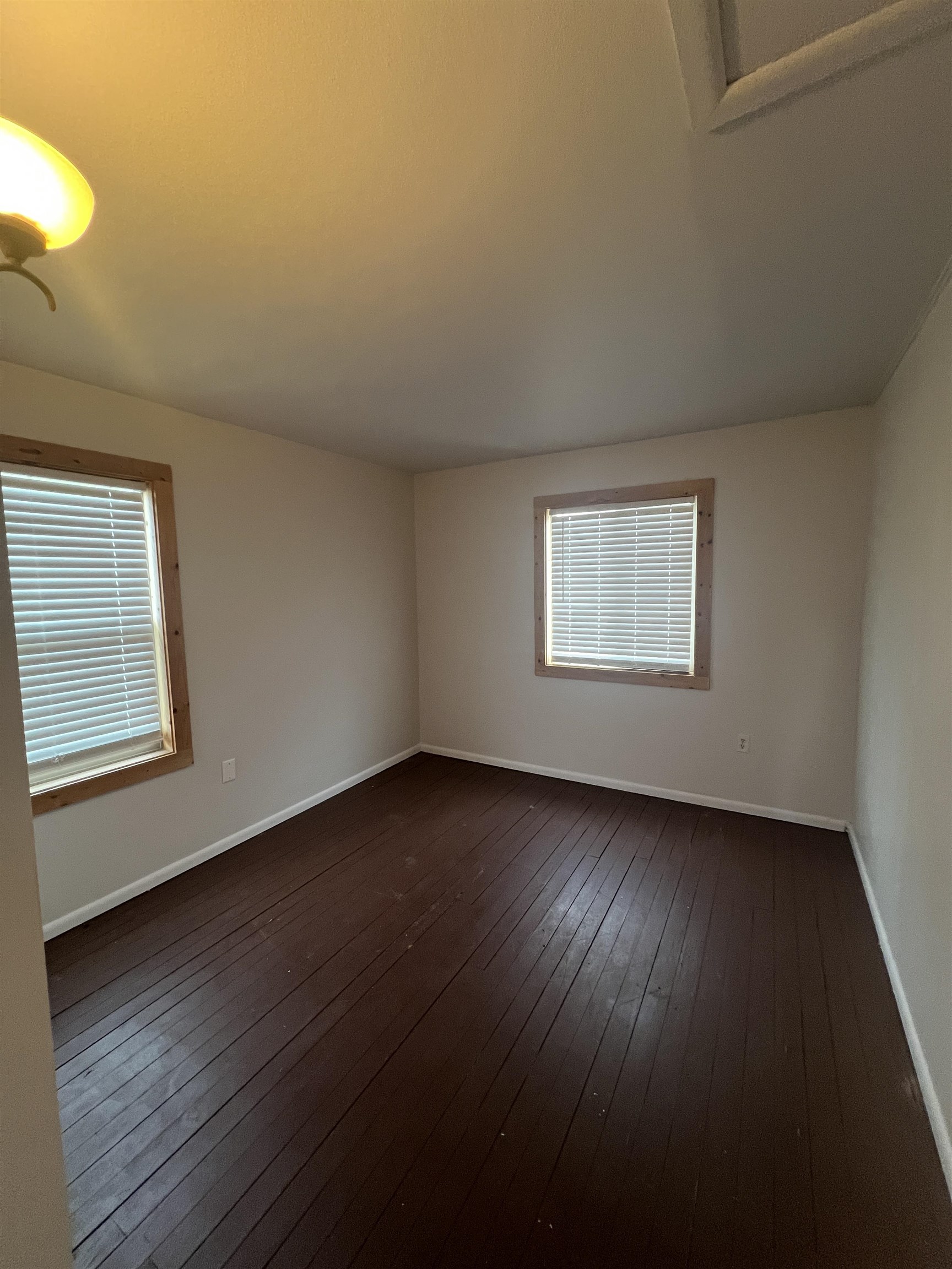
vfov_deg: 106.2
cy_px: 634
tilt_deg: -4.4
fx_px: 477
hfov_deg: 89.9
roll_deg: +1.2
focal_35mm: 13
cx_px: 476
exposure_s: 1/60
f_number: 1.8
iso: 250
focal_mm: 1.57
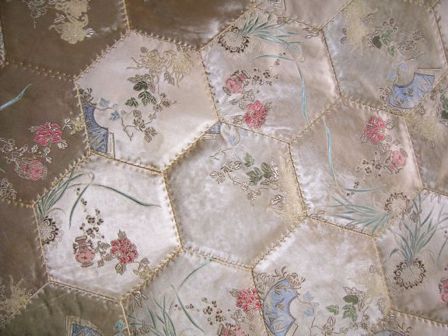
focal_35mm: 34
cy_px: 168
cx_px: 224
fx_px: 440
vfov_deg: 41.8
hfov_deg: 54.0
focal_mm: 5.6
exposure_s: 1/60
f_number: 2.7
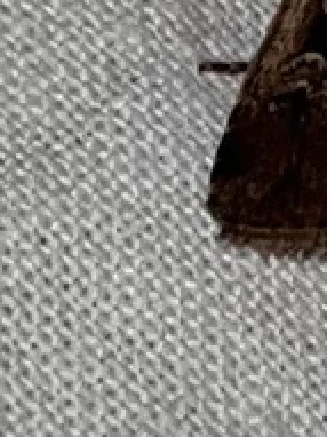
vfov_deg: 21.8
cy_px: 9
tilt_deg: -6.0
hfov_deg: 15.8
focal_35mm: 87
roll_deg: +38.9
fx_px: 1097
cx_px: 468
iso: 32
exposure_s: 1/1832
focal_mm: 5.1
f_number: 1.6
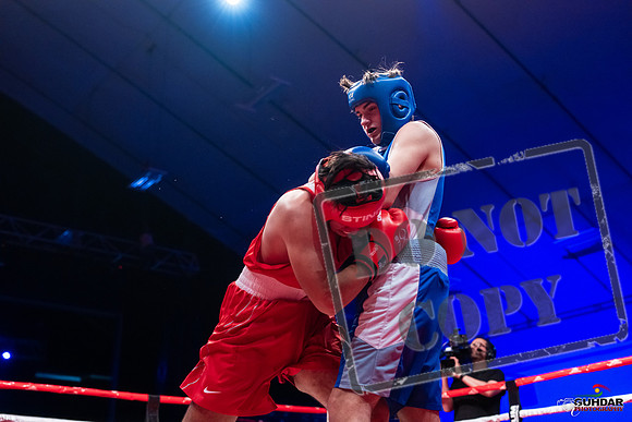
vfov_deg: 29.3
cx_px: 316
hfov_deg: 42.7
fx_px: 808
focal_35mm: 46
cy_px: 211
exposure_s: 1/800
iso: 3200
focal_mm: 46
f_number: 2.8
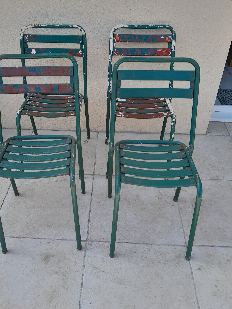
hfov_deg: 44.0
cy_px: 154
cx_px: 98
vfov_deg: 56.8
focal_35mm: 32
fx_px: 286
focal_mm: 3.98
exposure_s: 1/146
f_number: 1.8
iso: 40
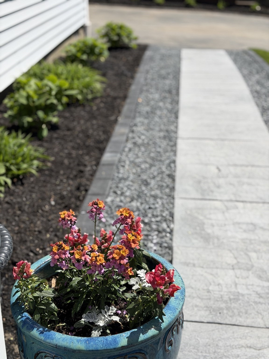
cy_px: 180
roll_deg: +1.2
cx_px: 134
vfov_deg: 39.7
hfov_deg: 30.3
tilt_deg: -24.0
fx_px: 497
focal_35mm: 48
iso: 64
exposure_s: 1/5587
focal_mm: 6.76
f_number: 1.78
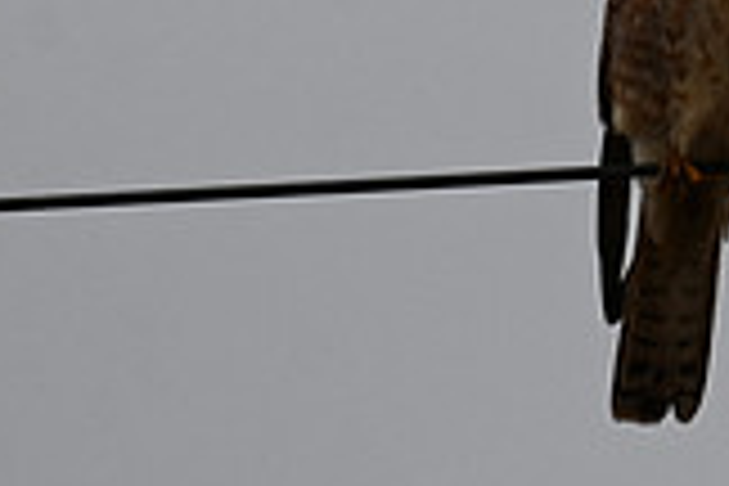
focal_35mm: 2857
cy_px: -43
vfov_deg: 0.5
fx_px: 57850
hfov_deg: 0.7
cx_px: 1134
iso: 280
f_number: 6.3
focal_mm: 800
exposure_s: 1/800
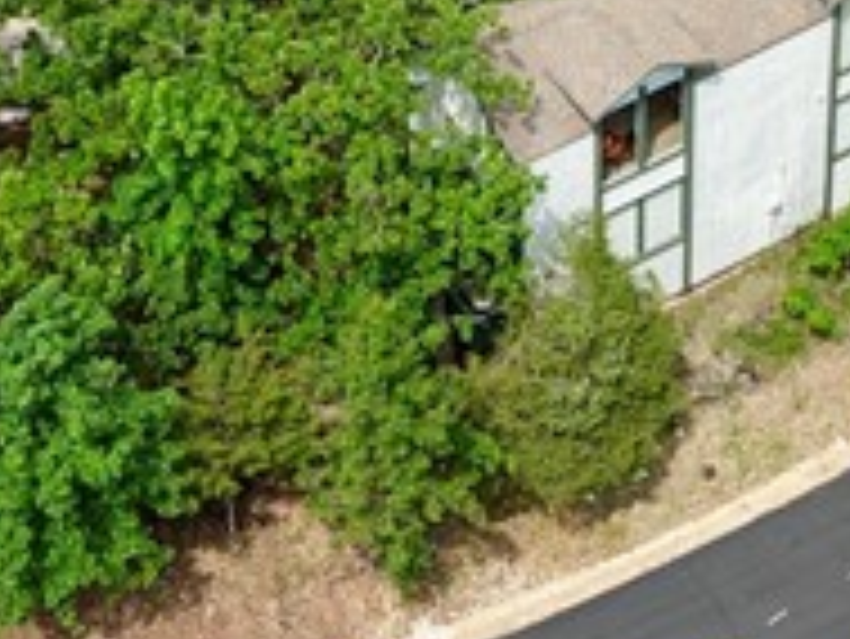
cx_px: 616
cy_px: -382
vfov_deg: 10.9
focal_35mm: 130
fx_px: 3194
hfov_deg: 15.1
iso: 120
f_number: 1.8
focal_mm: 8.67
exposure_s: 1/2500
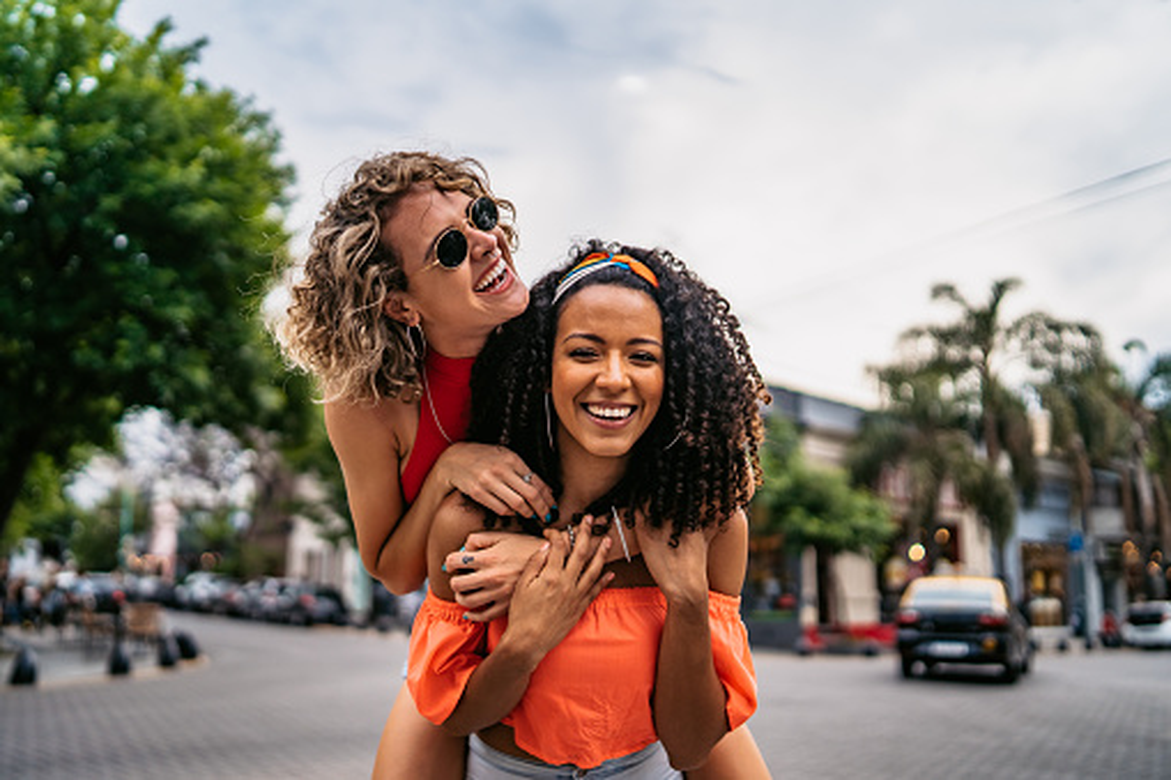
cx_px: 586
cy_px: 390
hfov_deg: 54.4
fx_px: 1138
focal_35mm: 35
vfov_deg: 37.8
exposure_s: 1/3200
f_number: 1.4
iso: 100
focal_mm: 35
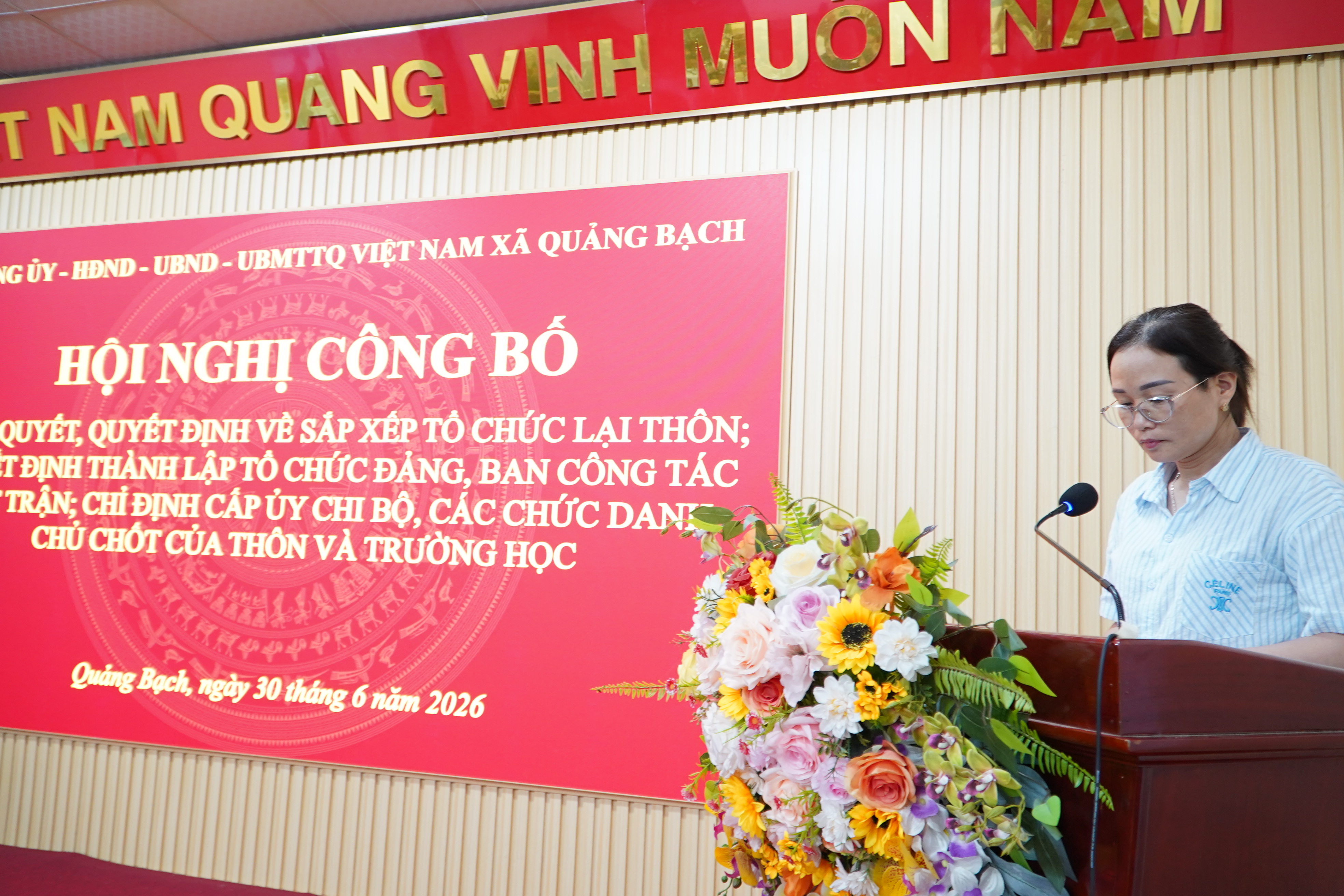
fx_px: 1008
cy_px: 448
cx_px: 672
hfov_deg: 67.4
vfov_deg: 47.9
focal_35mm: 27
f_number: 4
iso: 1000
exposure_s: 1/30
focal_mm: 18
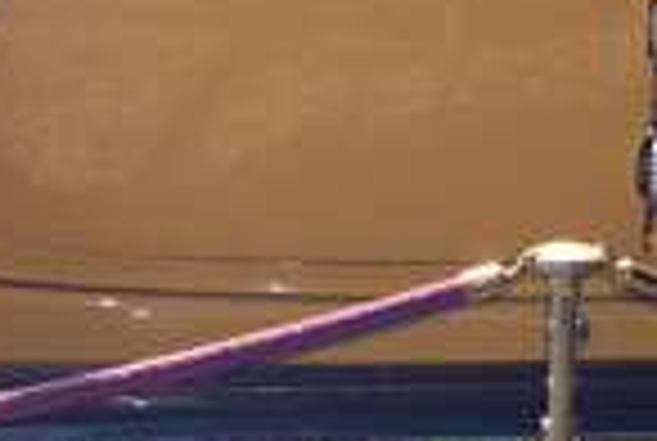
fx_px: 3950
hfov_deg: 9.5
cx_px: 158
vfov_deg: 6.4
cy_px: 58
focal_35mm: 216
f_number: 2.8
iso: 141
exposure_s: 1/154
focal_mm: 8
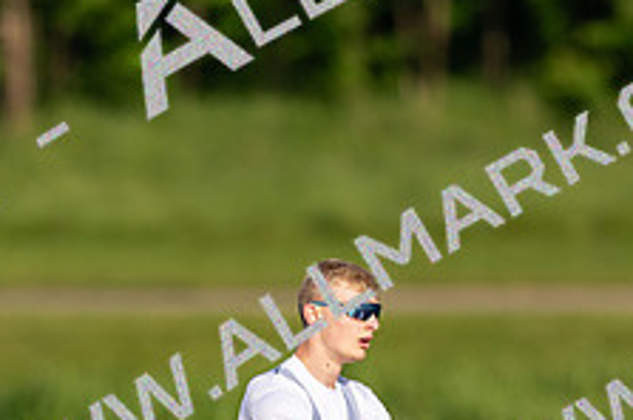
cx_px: 292
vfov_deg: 0.9
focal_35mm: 1564
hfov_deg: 1.3
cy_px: 535
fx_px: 27460
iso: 200
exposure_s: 1/2500
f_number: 4
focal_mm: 600
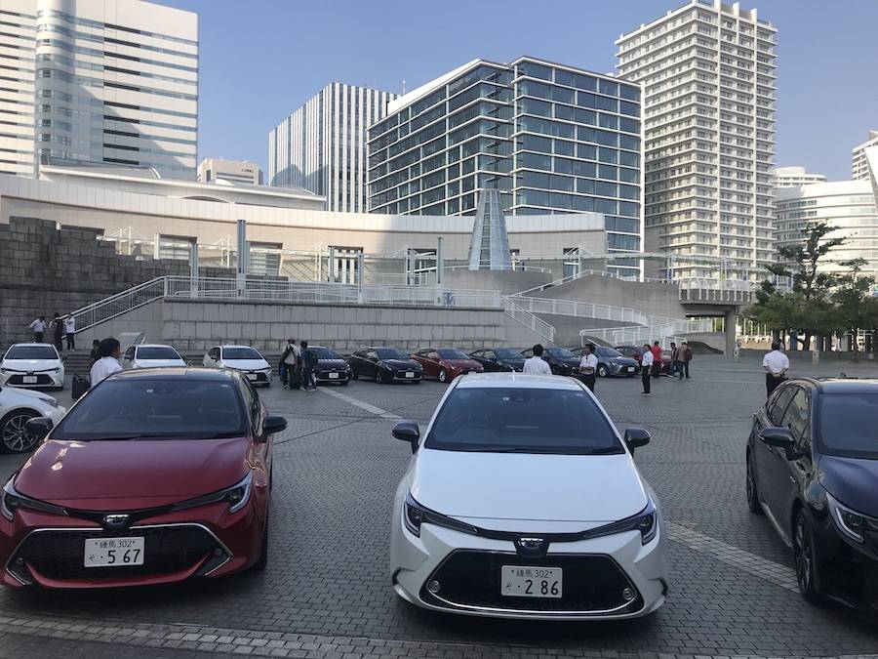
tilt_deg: +0.8
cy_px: 330
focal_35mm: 28
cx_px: 439
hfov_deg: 63.4
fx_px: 710
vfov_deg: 49.7
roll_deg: -0.4
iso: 20
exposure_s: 1/1916
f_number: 1.8
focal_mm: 3.99
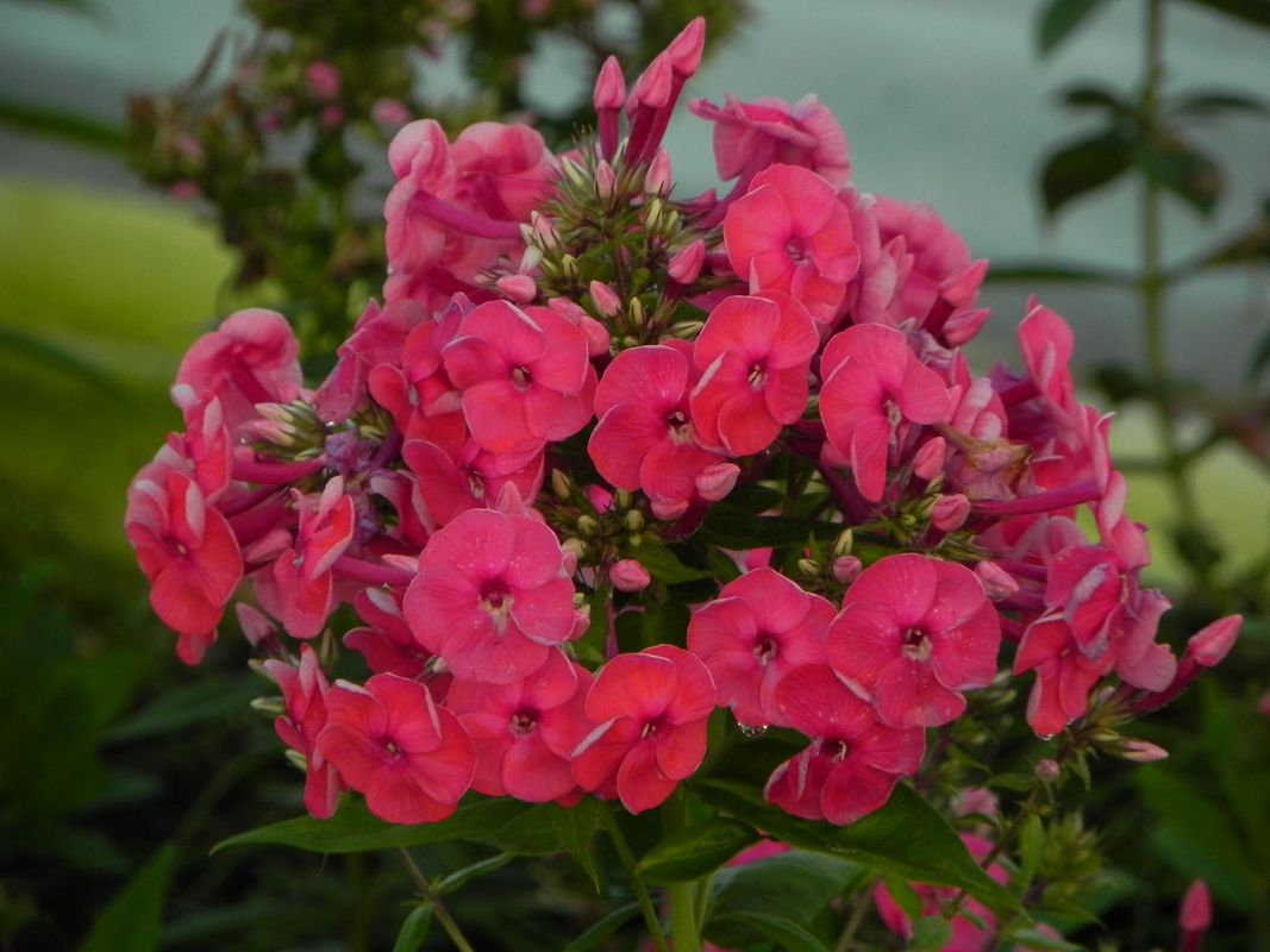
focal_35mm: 481
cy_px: 476
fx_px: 17645
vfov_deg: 3.1
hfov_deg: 4.1
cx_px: 635
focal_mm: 85.6
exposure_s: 1/60
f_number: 5
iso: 160
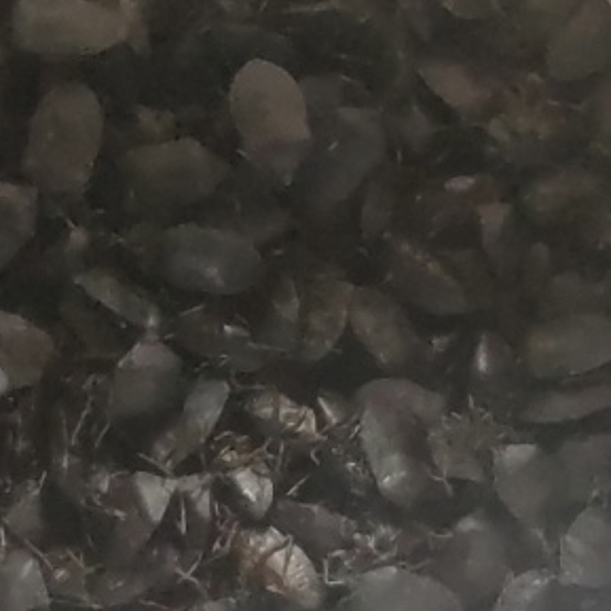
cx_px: 359
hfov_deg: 26.1
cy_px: 427
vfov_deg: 25.9
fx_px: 1318
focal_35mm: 66
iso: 200
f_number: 2.2
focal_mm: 1.68
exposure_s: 1/25
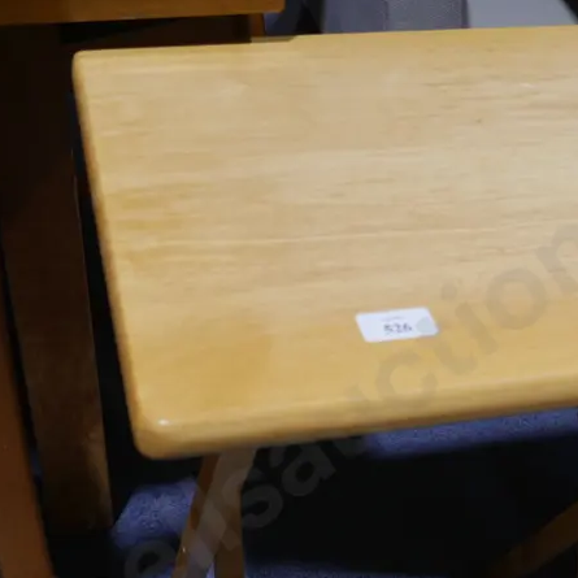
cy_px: 414
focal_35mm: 57
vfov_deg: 29.7
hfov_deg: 29.9
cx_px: 361
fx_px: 1077
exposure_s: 1/80
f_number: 3.5
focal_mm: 14
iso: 200
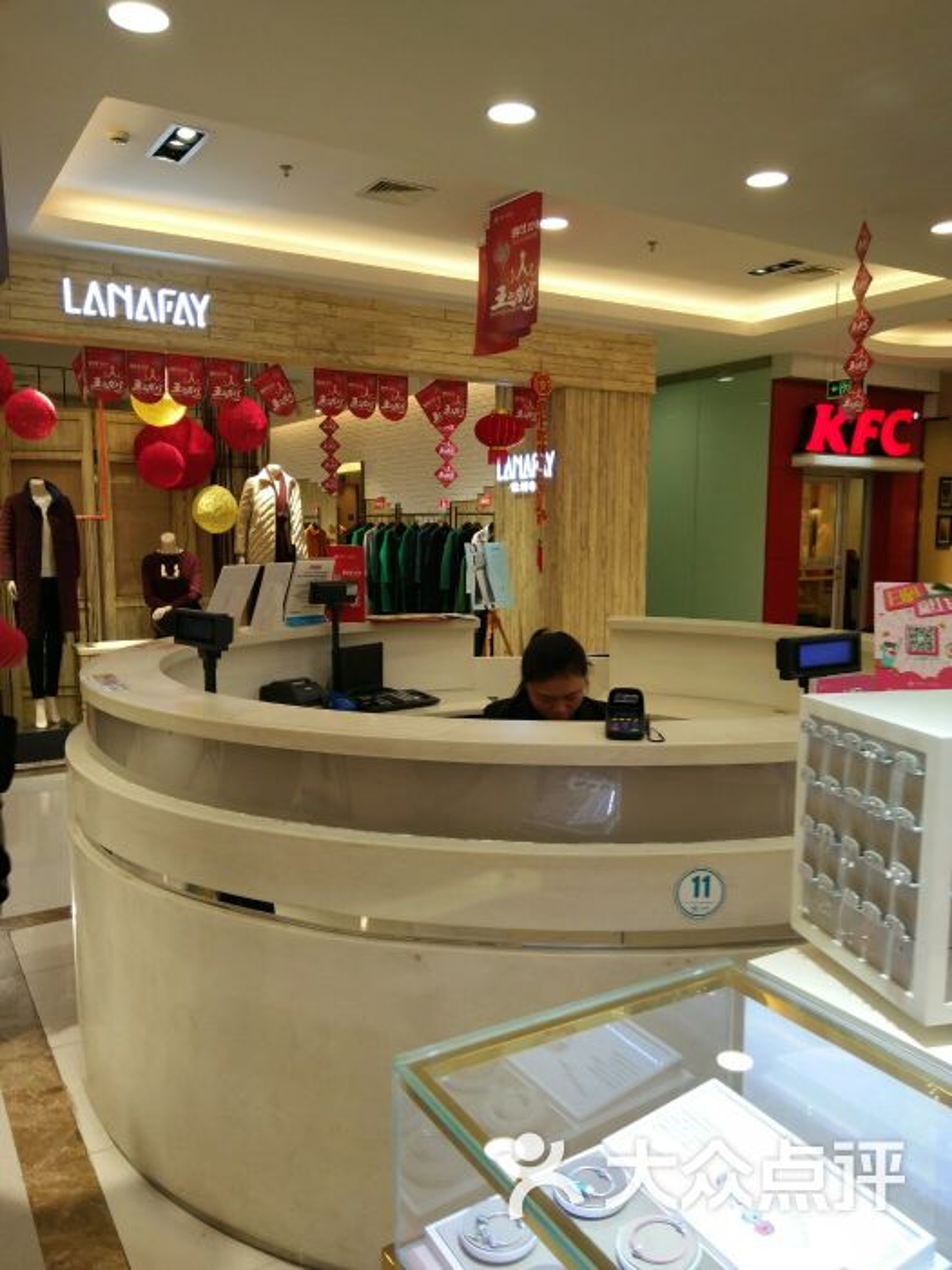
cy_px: 635
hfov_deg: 63.4
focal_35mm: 21
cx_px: 476
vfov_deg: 79.0
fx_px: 770
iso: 57
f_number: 2.2
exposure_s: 1/50
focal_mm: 3.66
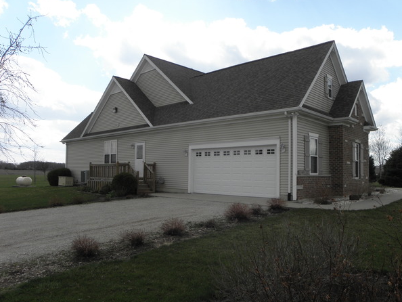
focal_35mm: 28
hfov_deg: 63.4
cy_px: 159
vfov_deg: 49.8
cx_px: 214
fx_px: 325
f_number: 5.6
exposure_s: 1/250
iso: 64
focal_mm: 4.6
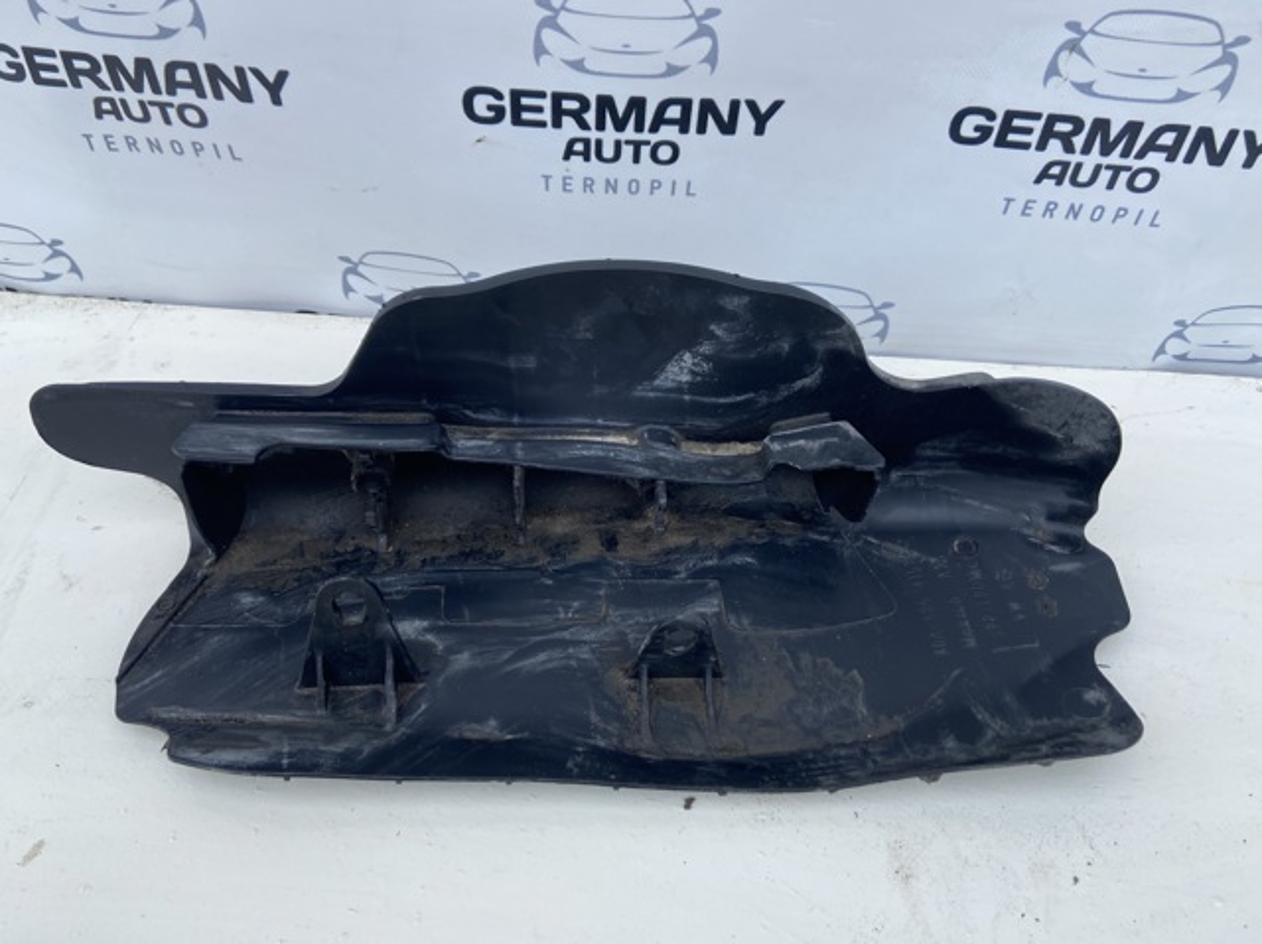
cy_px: 472
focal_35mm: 26
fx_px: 947
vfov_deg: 53.0
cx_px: 631
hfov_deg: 67.3
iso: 32
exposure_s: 1/767
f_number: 1.8
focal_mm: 4.25
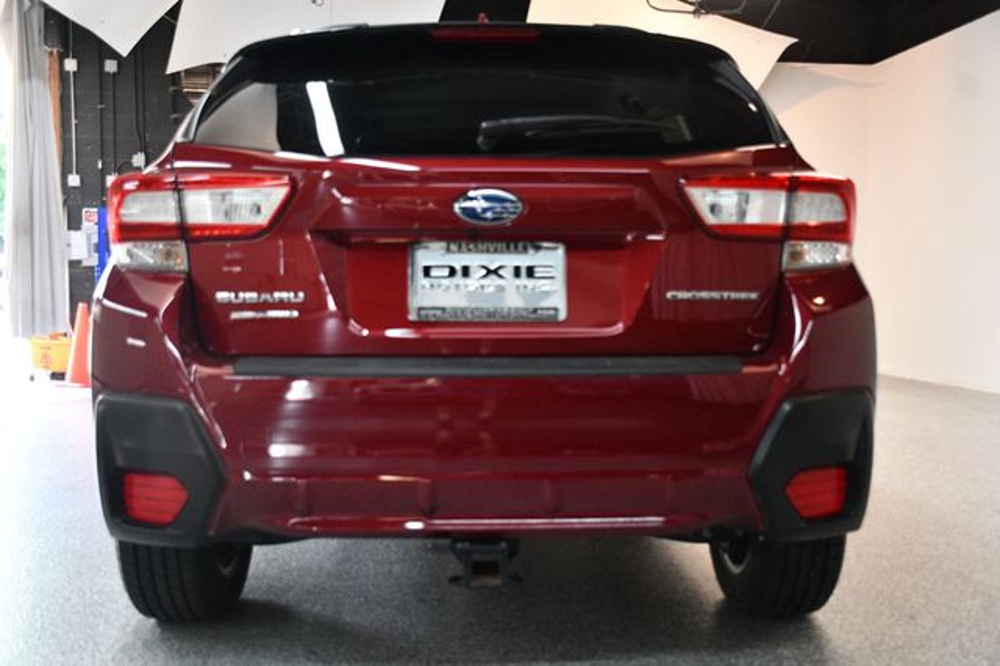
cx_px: 500
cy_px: 333
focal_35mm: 36
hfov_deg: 53.2
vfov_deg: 36.8
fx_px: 999
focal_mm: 24
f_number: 3.8
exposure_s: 1/125
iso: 2000
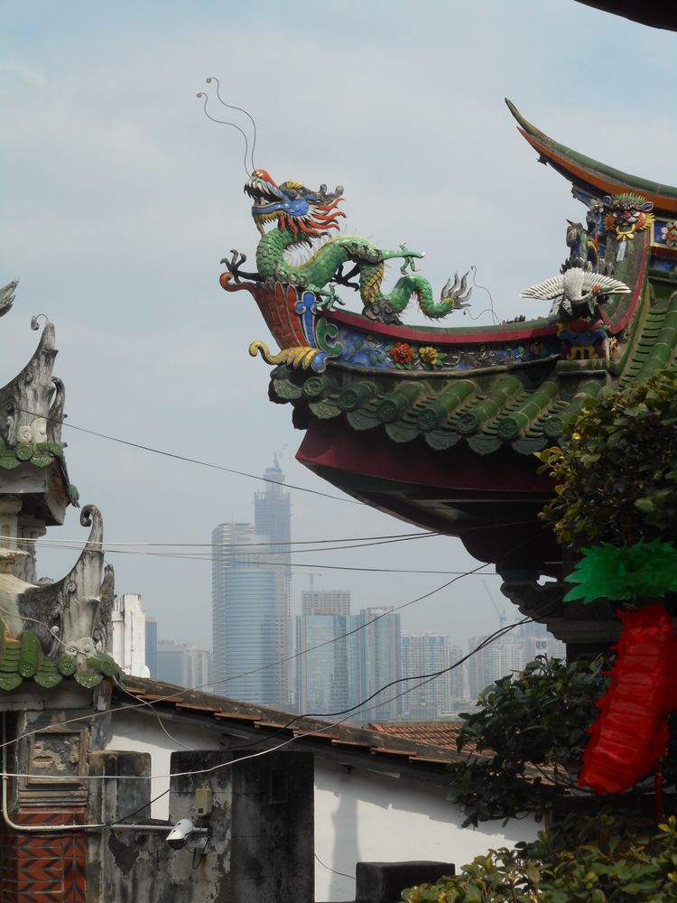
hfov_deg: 19.1
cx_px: 338
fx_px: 2008
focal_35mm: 77
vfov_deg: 25.3
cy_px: 452
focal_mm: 13.8
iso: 80
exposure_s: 1/500
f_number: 5.5
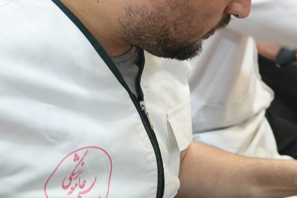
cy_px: 87
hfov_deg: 17.1
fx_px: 953
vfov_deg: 11.9
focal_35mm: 116
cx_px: 339
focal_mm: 29.4
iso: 400
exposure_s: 1/30
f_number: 2.8
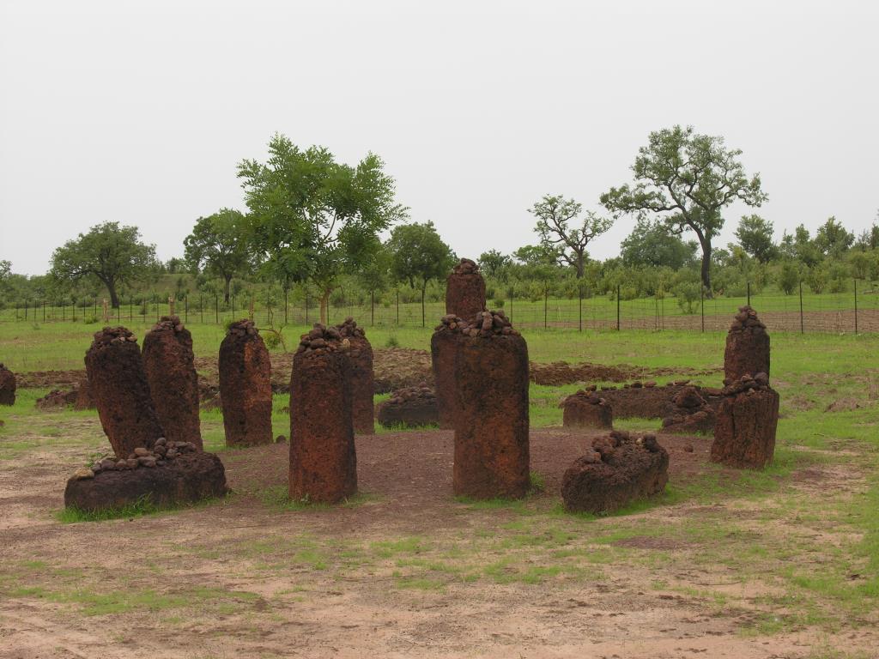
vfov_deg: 18.9
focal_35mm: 78
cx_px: 440
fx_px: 1981
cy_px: 330
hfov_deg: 25.0
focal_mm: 19.8
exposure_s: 1/168
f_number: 7.6
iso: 50
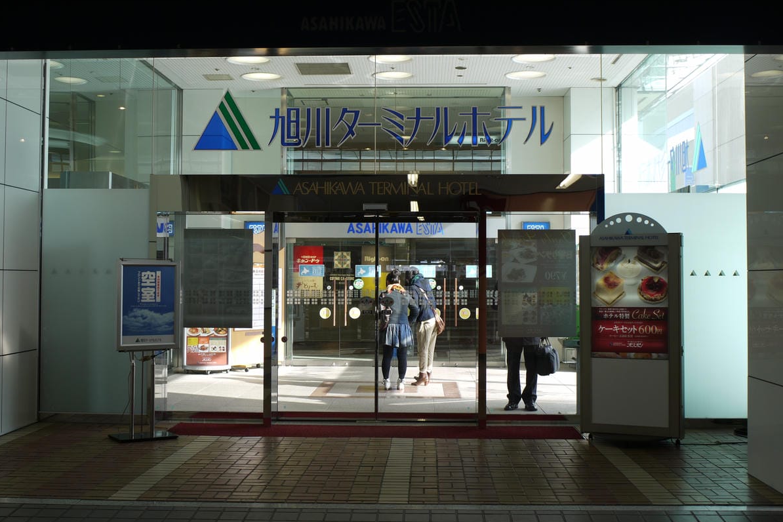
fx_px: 1000
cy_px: 249
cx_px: 391
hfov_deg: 42.7
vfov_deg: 29.2
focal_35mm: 46
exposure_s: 1/80
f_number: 4.6
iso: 100
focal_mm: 22
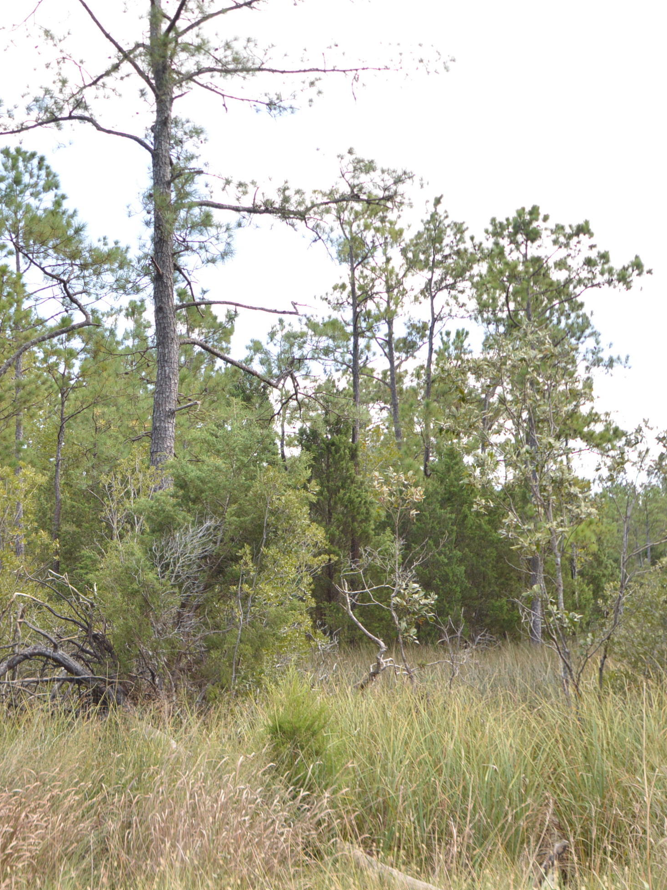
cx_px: 104
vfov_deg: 36.2
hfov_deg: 26.8
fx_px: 1361
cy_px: 441
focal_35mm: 53
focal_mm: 24
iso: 400
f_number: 4.5
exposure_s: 1/500
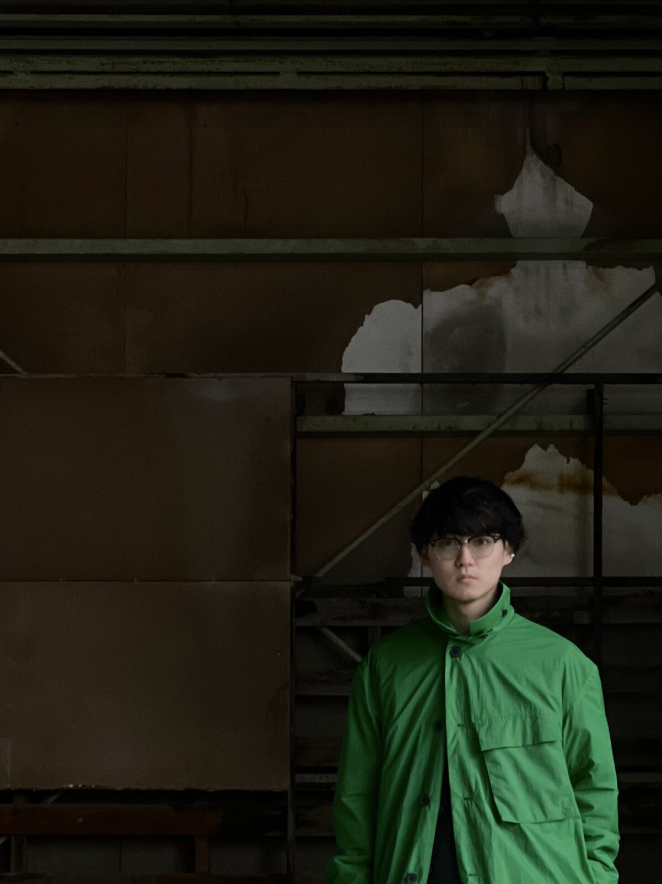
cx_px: 486
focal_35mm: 123
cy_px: 695
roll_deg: +0.8
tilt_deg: +6.3
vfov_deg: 15.9
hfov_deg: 12.0
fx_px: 3138
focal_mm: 9
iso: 400
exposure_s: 1/32
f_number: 2.8
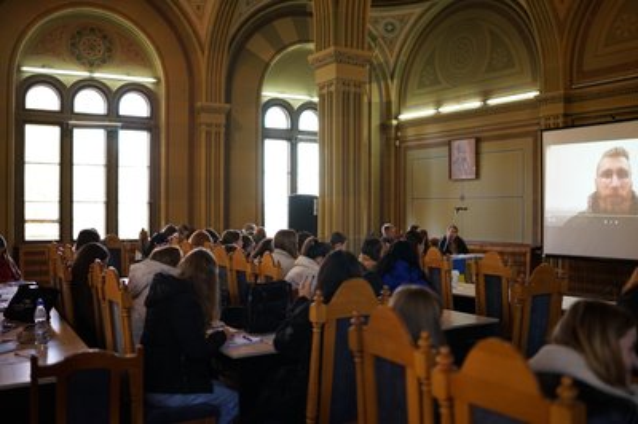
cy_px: 212
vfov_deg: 37.8
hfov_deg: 54.5
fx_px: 620
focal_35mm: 35
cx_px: 319
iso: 800
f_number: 1.4
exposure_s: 1/400
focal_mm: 35
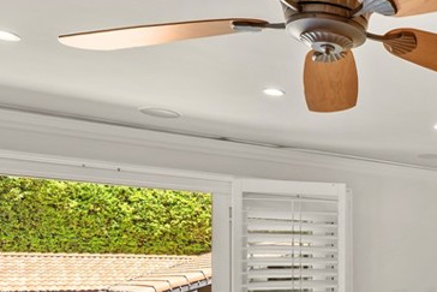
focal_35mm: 45
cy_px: 291
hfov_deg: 34.2
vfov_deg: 28.1
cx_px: 535
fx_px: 546
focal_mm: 16
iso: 200
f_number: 8
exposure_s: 1/8
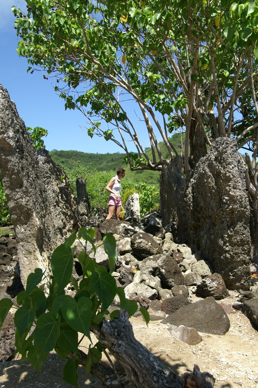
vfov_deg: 53.2
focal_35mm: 36
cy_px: 194
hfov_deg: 36.8
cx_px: 129
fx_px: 388
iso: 100
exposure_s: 1/300
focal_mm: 24
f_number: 8
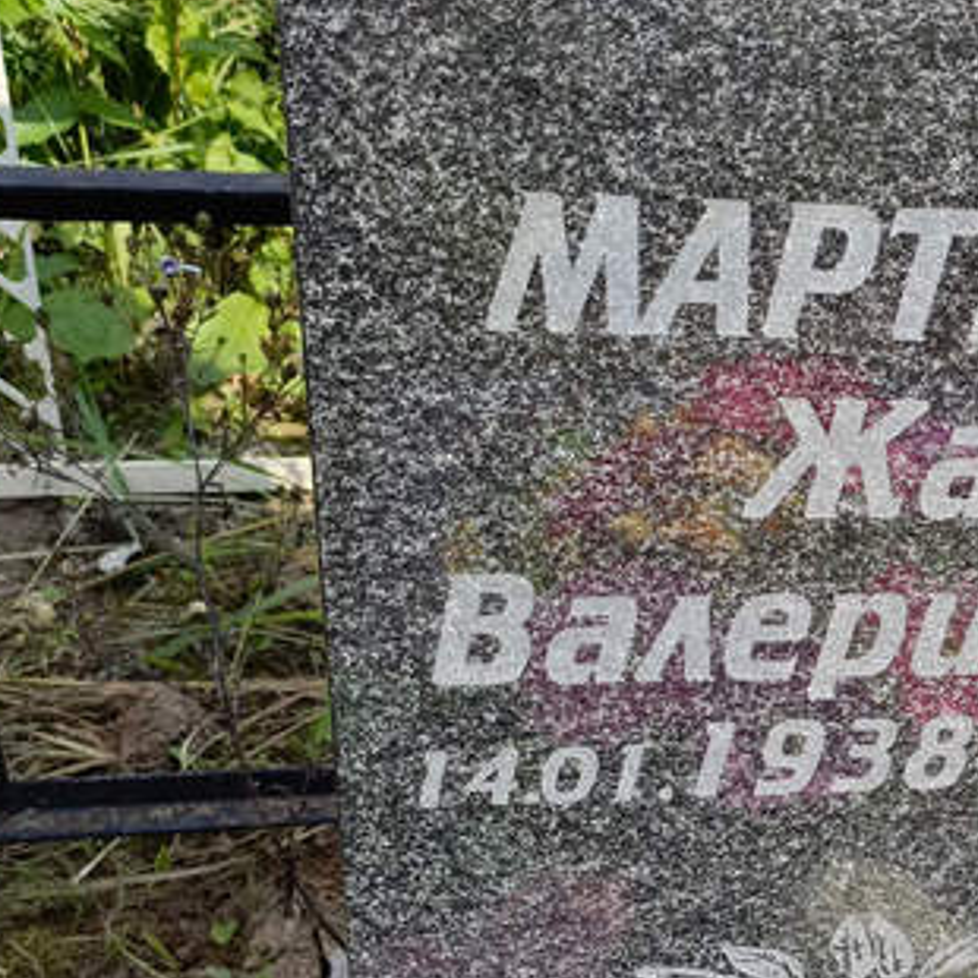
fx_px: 1822
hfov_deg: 27.8
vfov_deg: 30.0
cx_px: 1038
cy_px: 593
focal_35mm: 57
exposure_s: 1/755
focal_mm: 4.76
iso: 112
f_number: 1.69
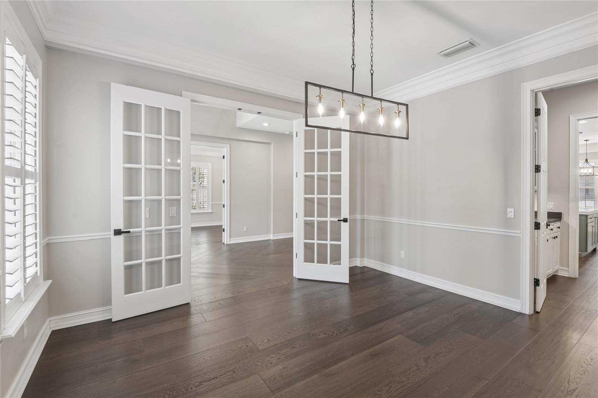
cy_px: 199
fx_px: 266
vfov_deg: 73.7
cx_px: 299
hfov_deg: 96.7
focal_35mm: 16
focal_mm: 16
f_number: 8
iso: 400
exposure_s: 1/15
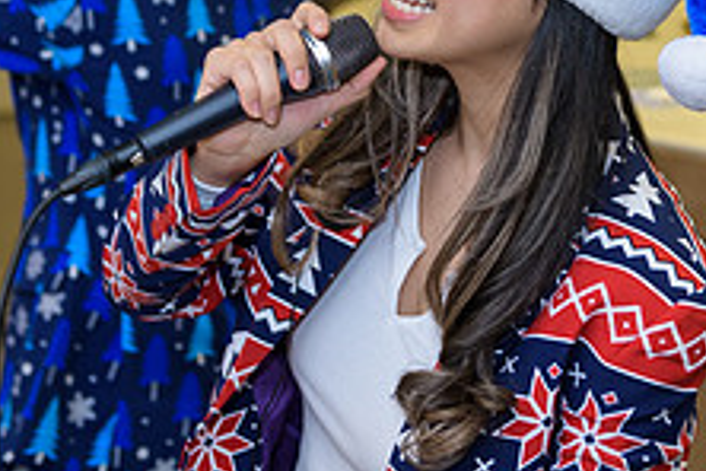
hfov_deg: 17.8
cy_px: -103
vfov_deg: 11.7
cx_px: 382
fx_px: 2255
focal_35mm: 115
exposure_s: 1/125
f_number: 3.2
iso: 400
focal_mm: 44
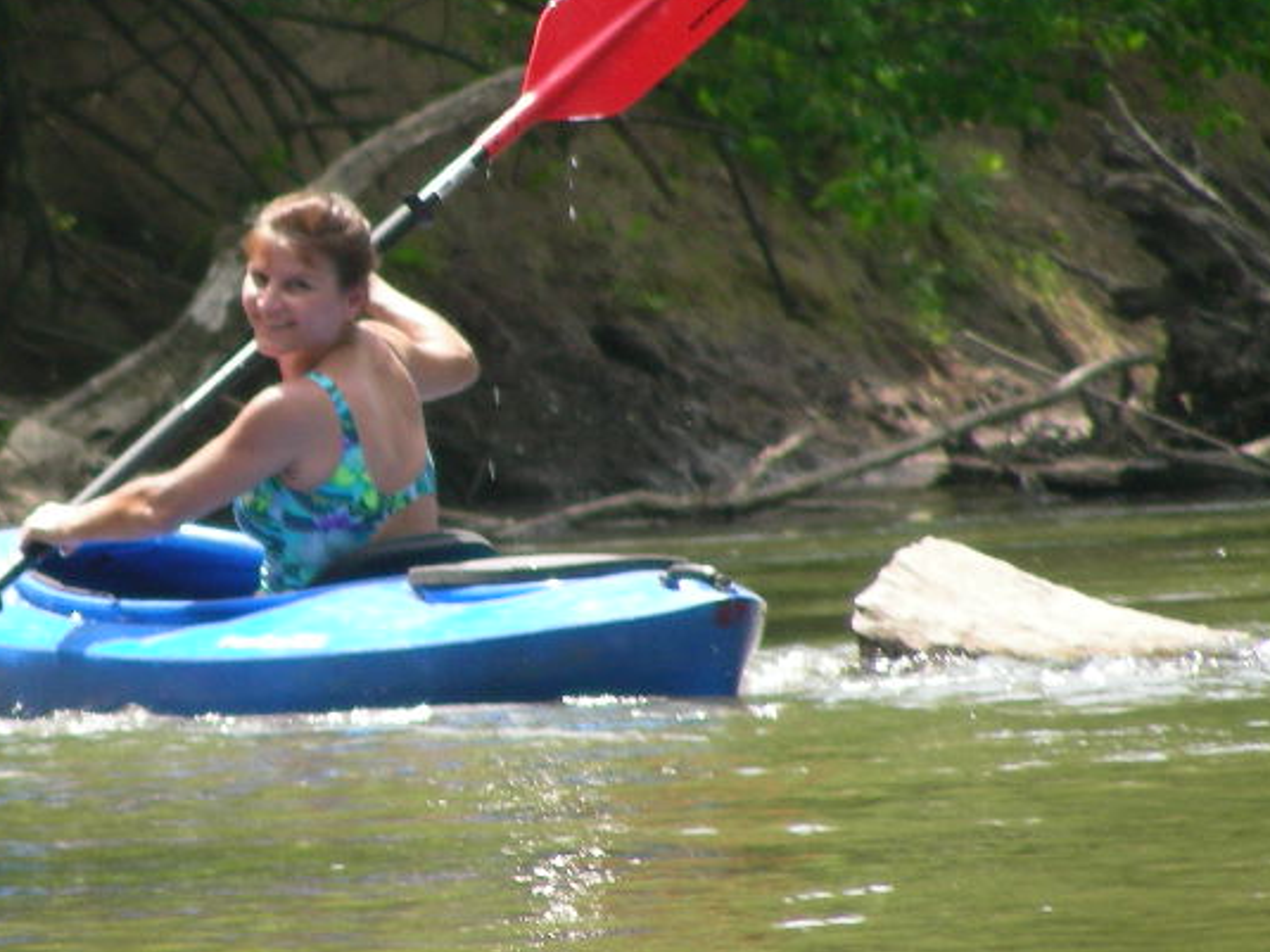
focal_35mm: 728
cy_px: 382
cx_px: 235
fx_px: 26703
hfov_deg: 2.7
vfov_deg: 2.0
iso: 50
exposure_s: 1/204
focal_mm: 63.3
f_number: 3.5
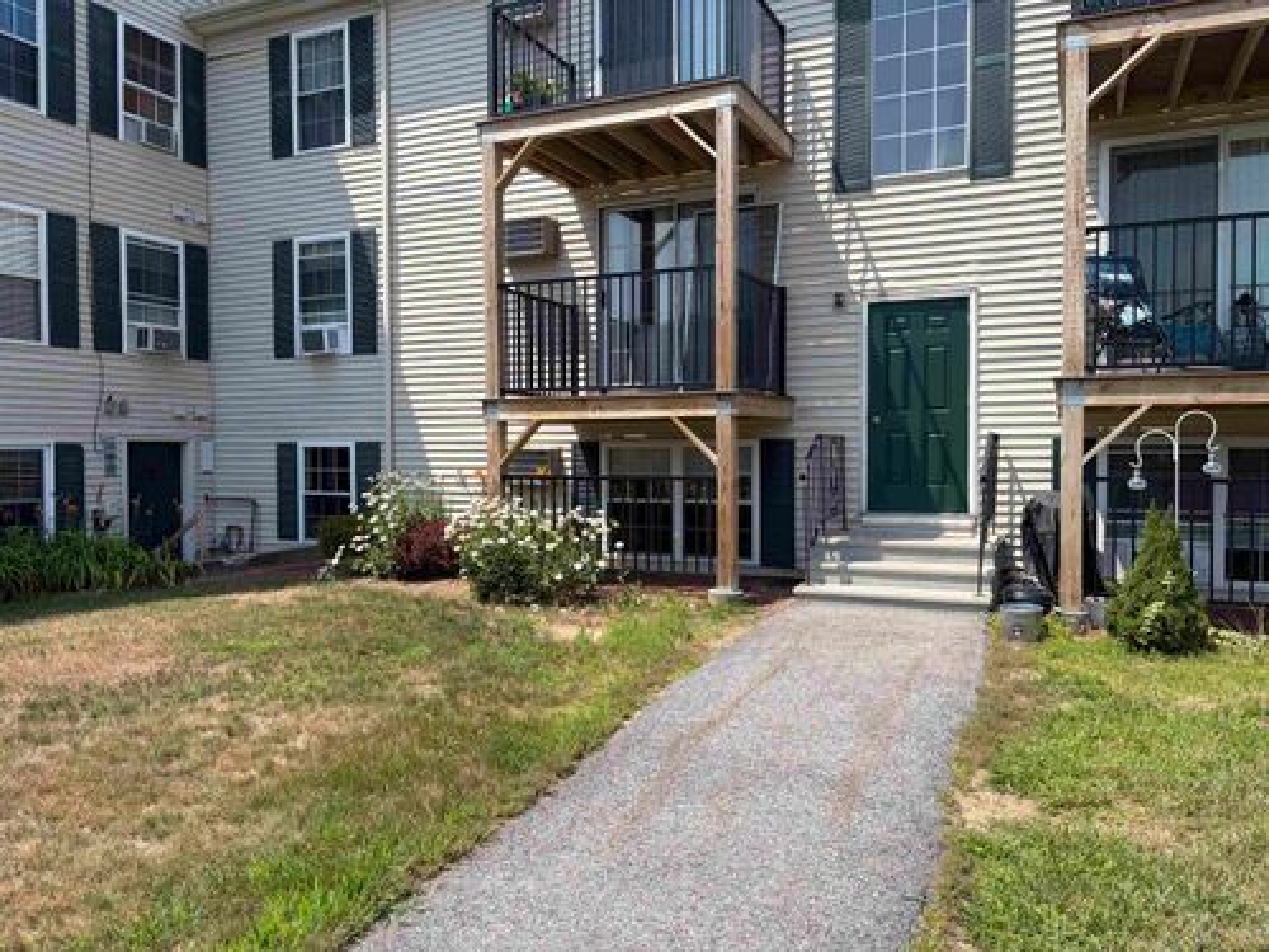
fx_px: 953
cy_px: 476
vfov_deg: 53.1
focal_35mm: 26
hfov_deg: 67.3
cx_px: 634
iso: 50
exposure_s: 1/3448
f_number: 1.6
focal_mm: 5.96
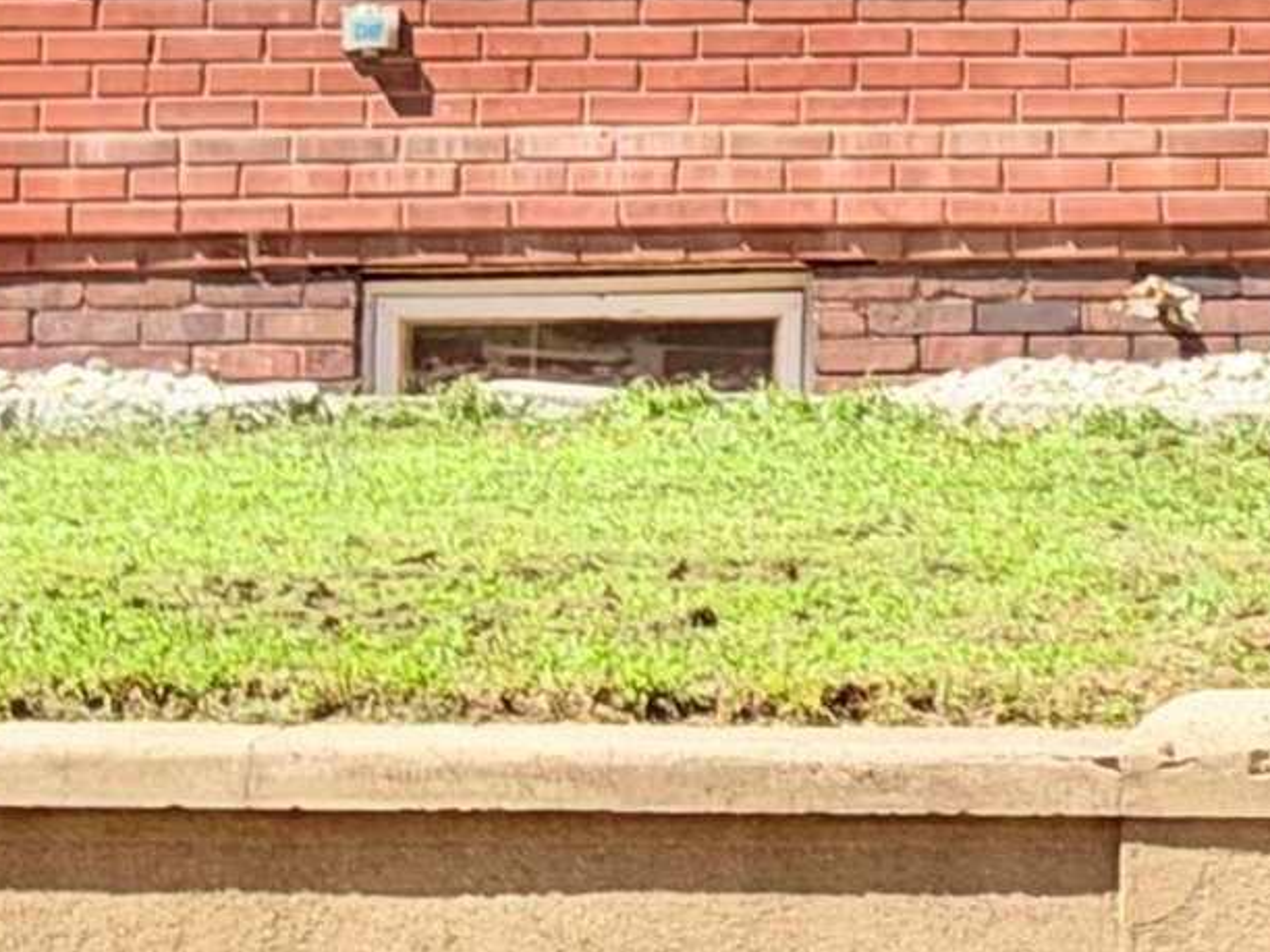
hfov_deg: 8.0
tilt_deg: +5.5
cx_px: 2197
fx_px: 8842
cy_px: -871
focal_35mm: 241
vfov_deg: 6.0
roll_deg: -1.3
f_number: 1.78
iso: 64
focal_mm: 6.76
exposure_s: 1/2342
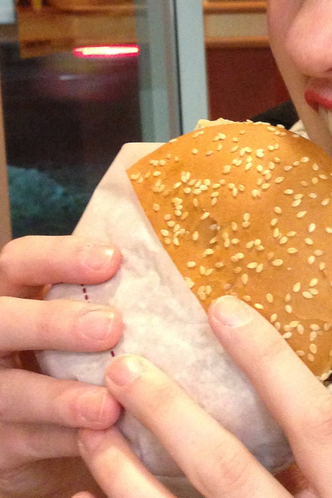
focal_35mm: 85
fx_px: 1175
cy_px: 142
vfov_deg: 23.7
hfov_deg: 15.5
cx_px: 388
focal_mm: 4.13
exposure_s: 1/15
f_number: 2.4
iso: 400
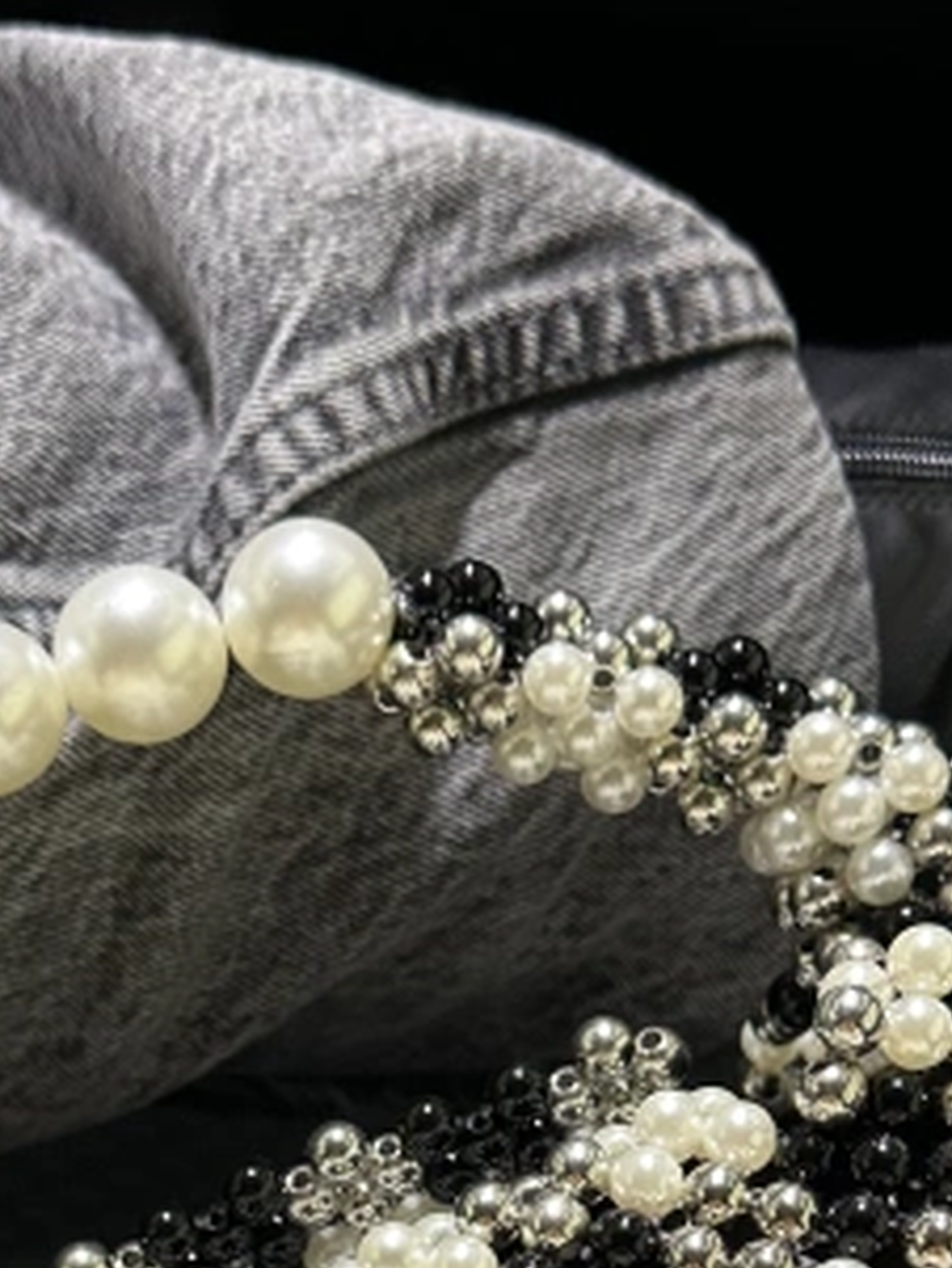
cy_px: 1220
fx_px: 2492
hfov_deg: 21.6
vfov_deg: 27.2
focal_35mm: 68
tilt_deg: -55.9
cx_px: 379
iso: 250
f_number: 1.78
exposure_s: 1/74
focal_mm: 6.86
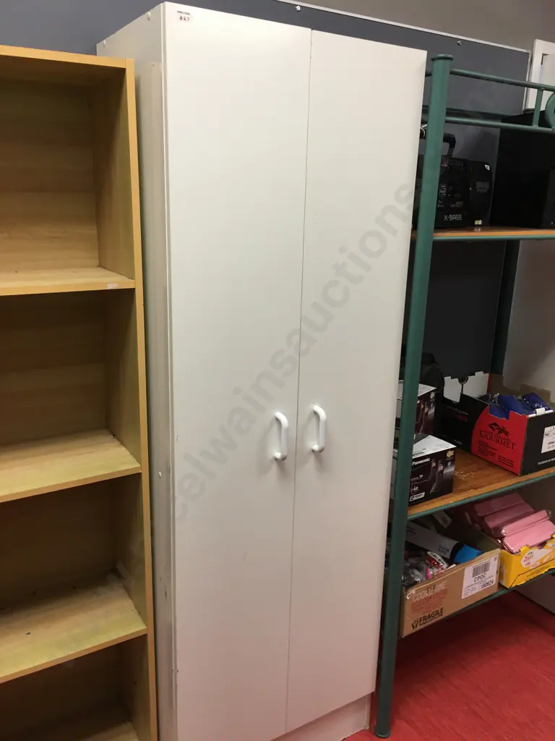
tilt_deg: -13.5
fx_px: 620
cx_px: 278
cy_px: 370
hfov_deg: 48.2
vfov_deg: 61.7
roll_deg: -2.6
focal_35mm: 29
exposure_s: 1/17
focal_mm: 4.15
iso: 40
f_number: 2.2
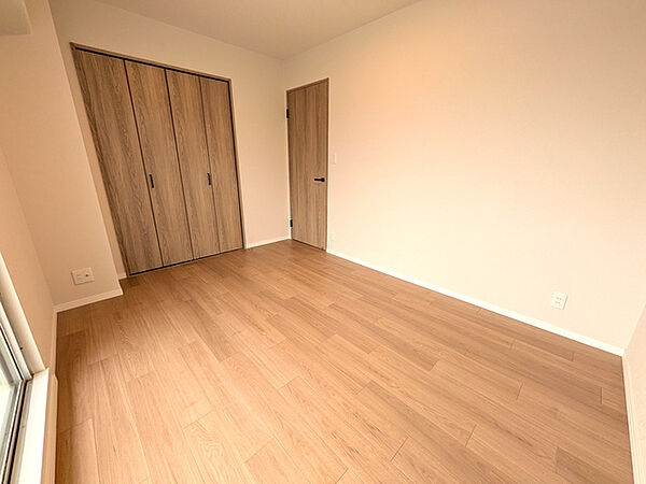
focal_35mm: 14
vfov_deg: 85.7
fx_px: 261
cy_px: 242
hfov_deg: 102.1
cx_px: 323
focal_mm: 1.83
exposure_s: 1/103
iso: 50
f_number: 2.2
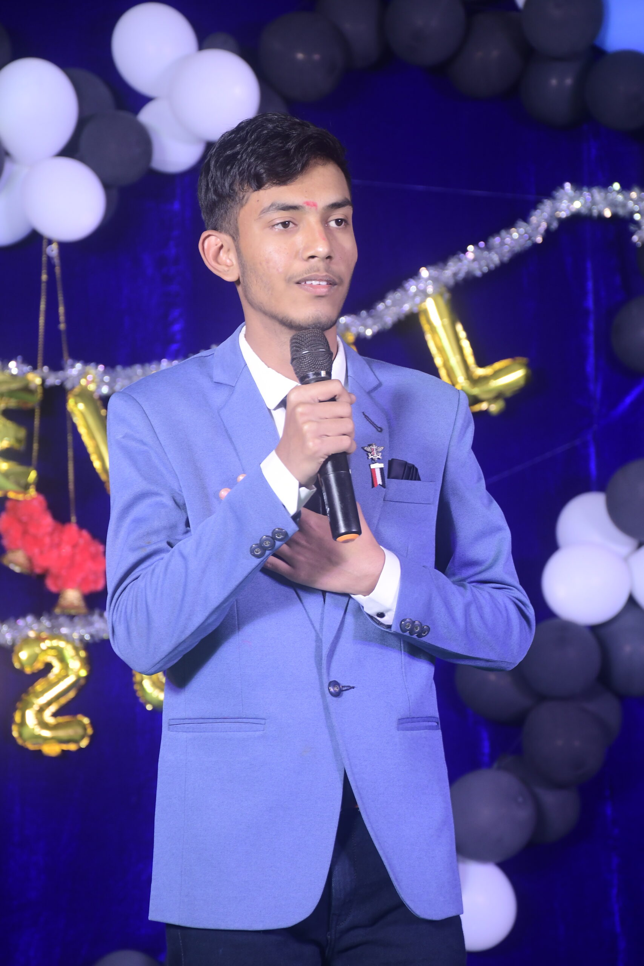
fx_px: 5634
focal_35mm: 210
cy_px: 483
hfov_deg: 6.5
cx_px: 322
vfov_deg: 9.8
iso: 640
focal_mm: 140
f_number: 6.3
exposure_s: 1/100
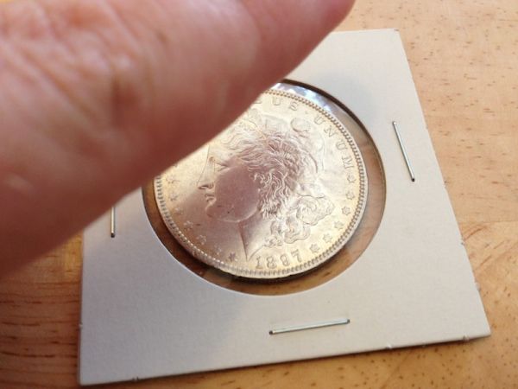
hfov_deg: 55.4
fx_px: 494
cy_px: 194
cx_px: 259
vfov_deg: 42.9
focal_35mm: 33
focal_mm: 4.13
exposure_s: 1/20
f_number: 2.4
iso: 100
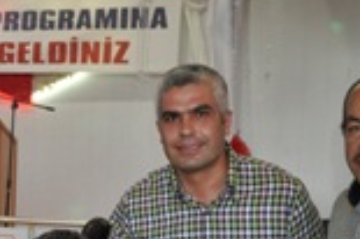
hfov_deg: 24.4
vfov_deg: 16.7
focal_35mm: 78
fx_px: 779
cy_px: 283
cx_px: -30
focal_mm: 18
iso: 800
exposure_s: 1/60
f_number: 3.5
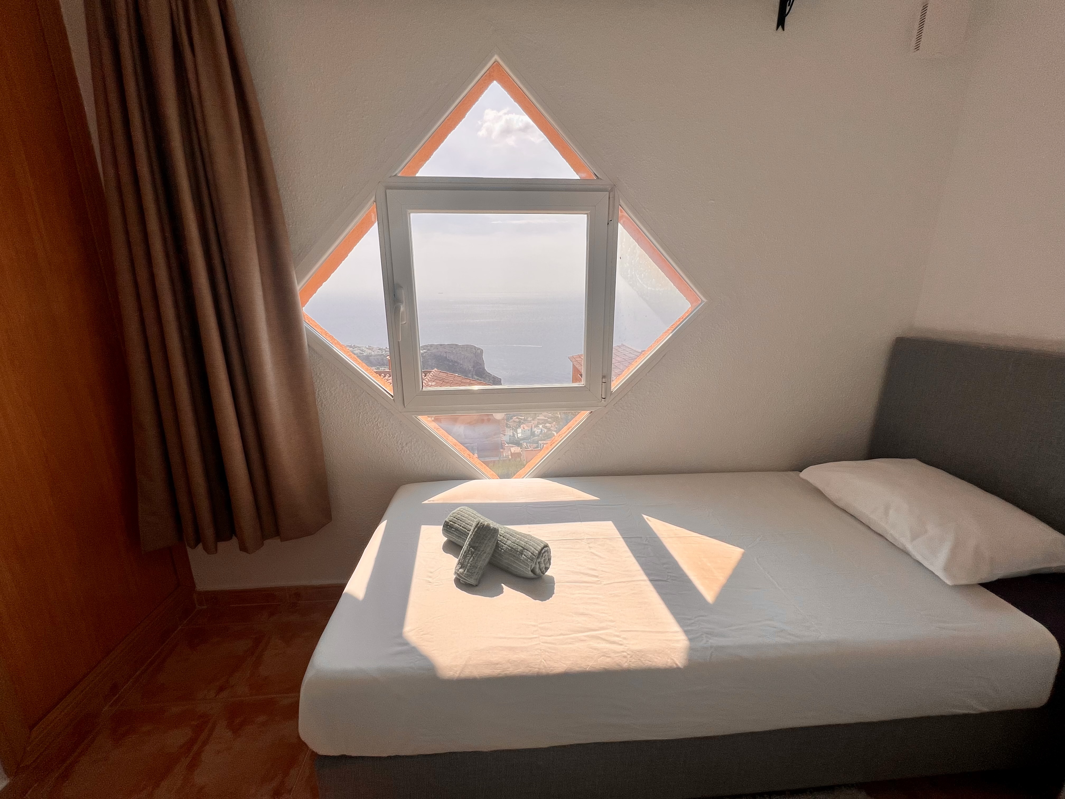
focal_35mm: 13
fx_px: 400
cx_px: 532
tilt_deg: -14.9
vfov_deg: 89.9
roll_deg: +0.8
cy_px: 400
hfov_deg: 106.2
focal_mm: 1.57
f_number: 1.8
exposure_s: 1/2222
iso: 32
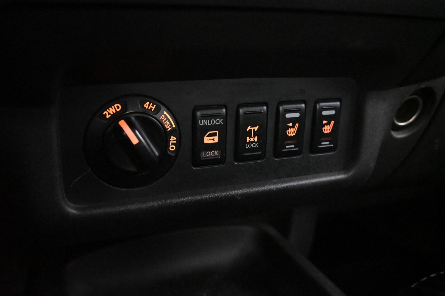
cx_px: 222
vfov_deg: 38.4
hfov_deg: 55.1
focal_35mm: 34
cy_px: 148
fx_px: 426
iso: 12800
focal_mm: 23
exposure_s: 1/40
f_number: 4.2
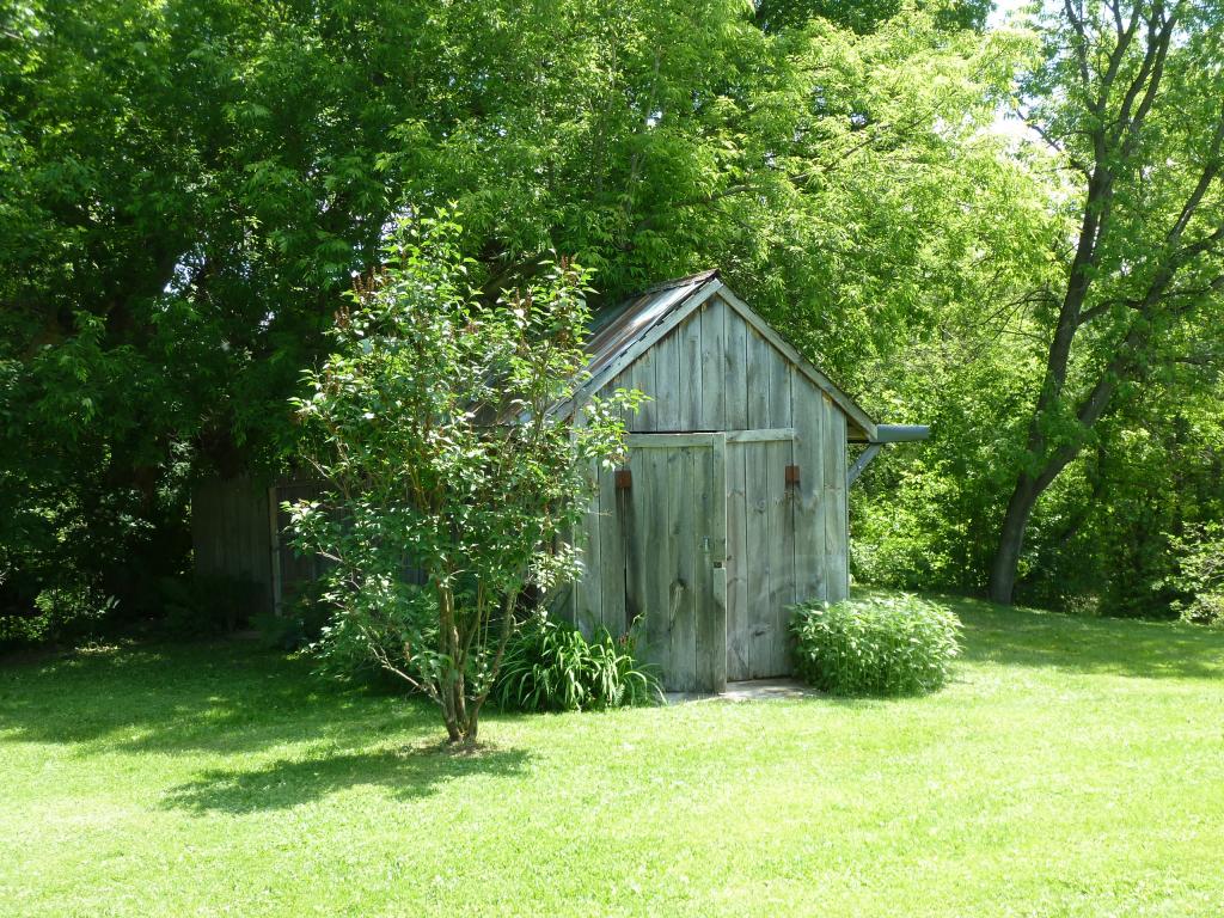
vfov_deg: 36.0
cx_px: 612
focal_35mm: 40
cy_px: 459
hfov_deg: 46.8
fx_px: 1414
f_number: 4
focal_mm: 6.5
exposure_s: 1/100
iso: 80
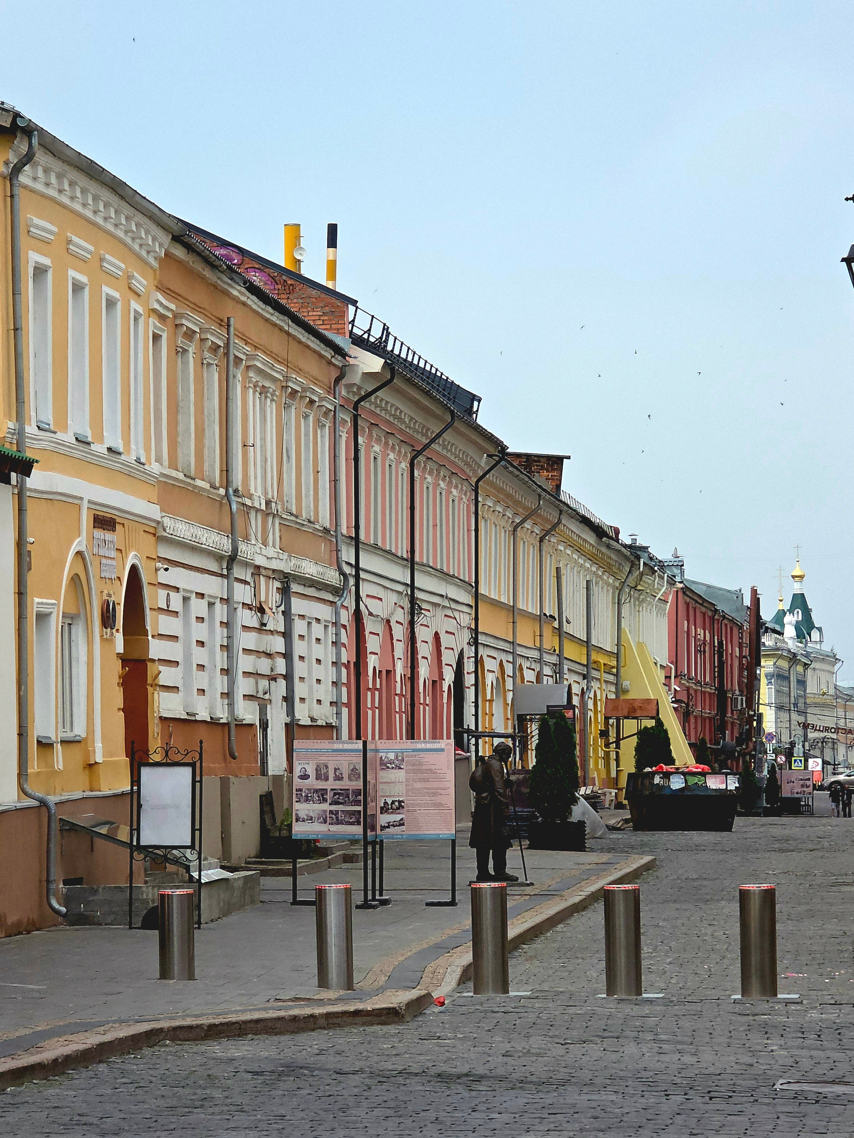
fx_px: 4835
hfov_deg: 10.1
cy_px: 588
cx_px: 432
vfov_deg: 13.4
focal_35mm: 147
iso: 64
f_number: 3.4
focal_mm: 18.6
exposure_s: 1/1429
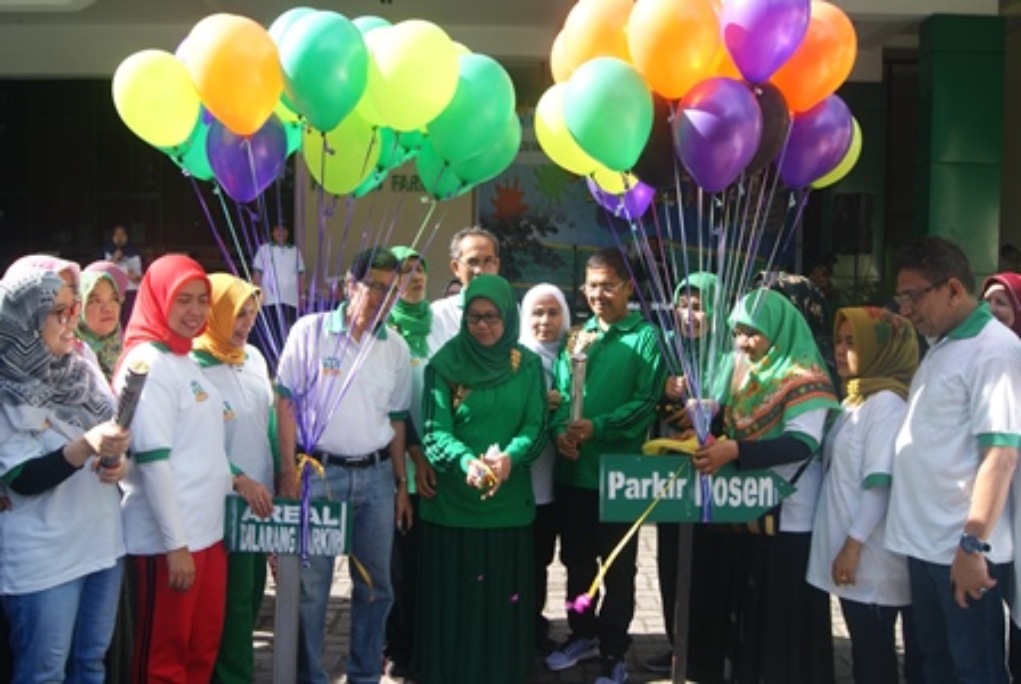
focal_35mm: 36
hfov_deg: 53.1
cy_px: 342
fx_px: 1022
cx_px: 510
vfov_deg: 37.0
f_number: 8
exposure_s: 1/80
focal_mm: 24
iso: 100
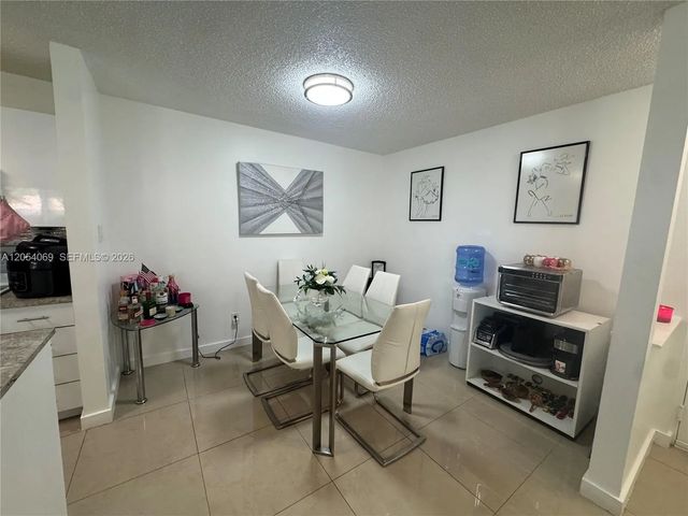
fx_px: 278
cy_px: 258
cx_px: 344
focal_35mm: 14
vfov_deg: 85.7
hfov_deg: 102.1
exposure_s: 1/120
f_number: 2.2
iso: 200
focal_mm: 2.22
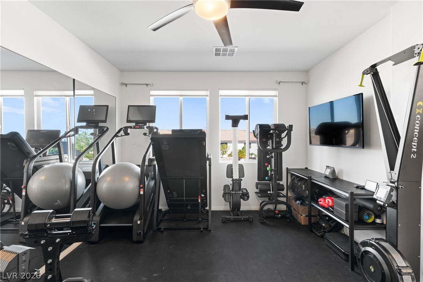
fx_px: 200
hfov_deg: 93.3
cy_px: 141
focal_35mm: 17
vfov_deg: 70.4
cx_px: 212
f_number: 8
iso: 400
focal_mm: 17
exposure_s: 1/8
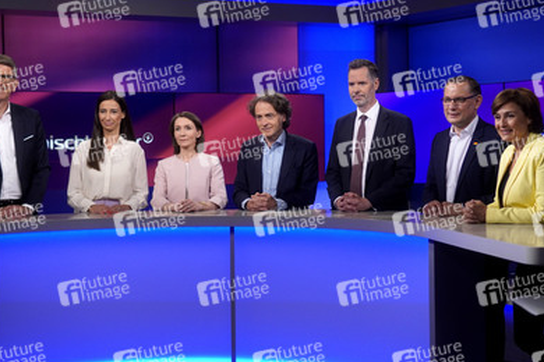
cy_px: 185
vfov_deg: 26.0
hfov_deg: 38.2
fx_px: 786
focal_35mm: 52
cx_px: 252
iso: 640
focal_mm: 30
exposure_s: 1/500
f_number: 1.6
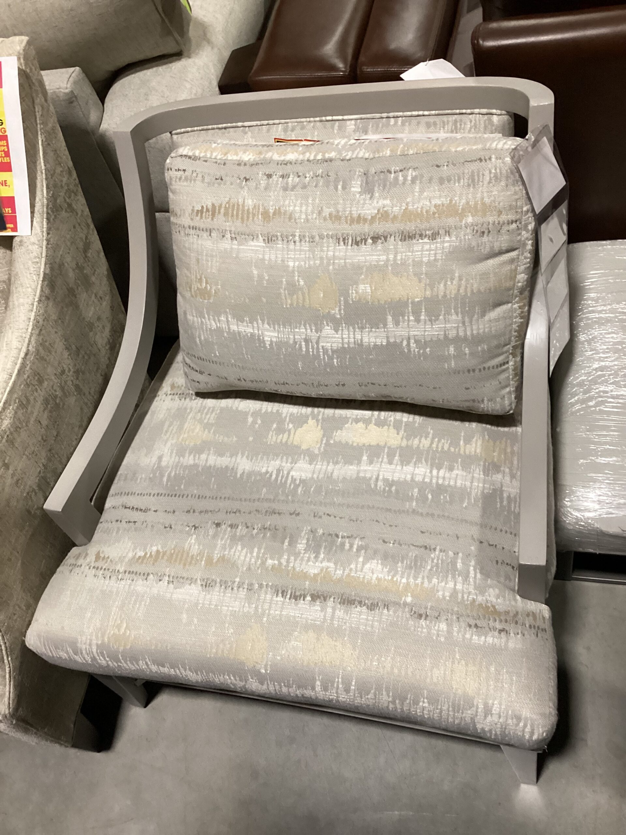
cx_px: 313
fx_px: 747
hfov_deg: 45.4
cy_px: 418
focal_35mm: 31
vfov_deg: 58.4
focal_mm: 3.3
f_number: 2.4
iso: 250
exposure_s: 1/60
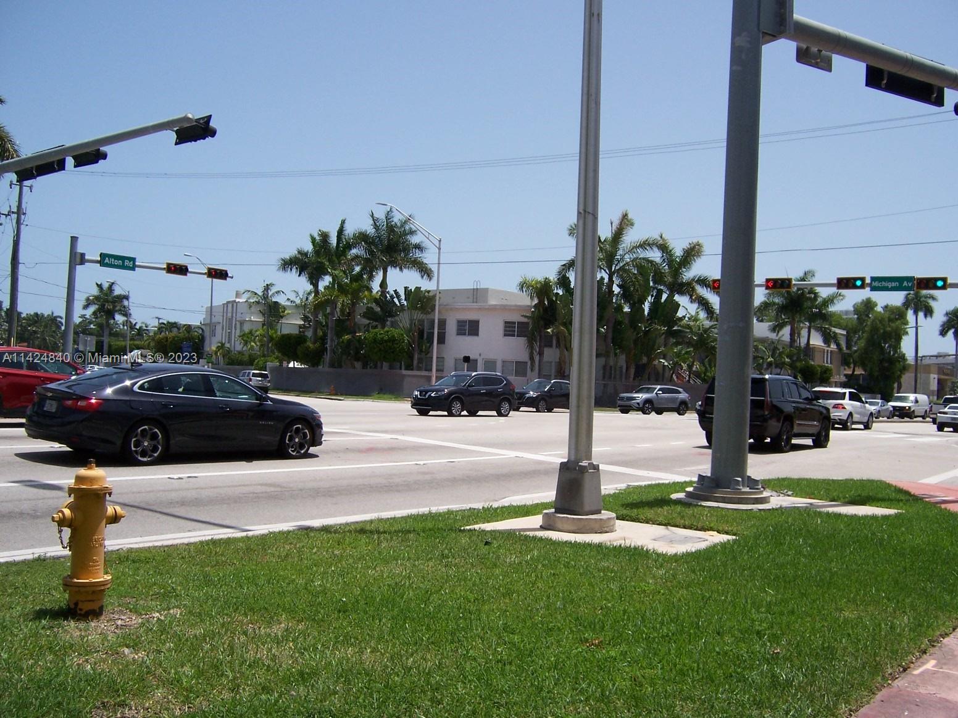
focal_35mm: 33
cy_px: 359
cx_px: 479
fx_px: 913
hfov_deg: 55.4
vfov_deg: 42.9
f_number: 4
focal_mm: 5.5
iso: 80
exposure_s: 1/1000
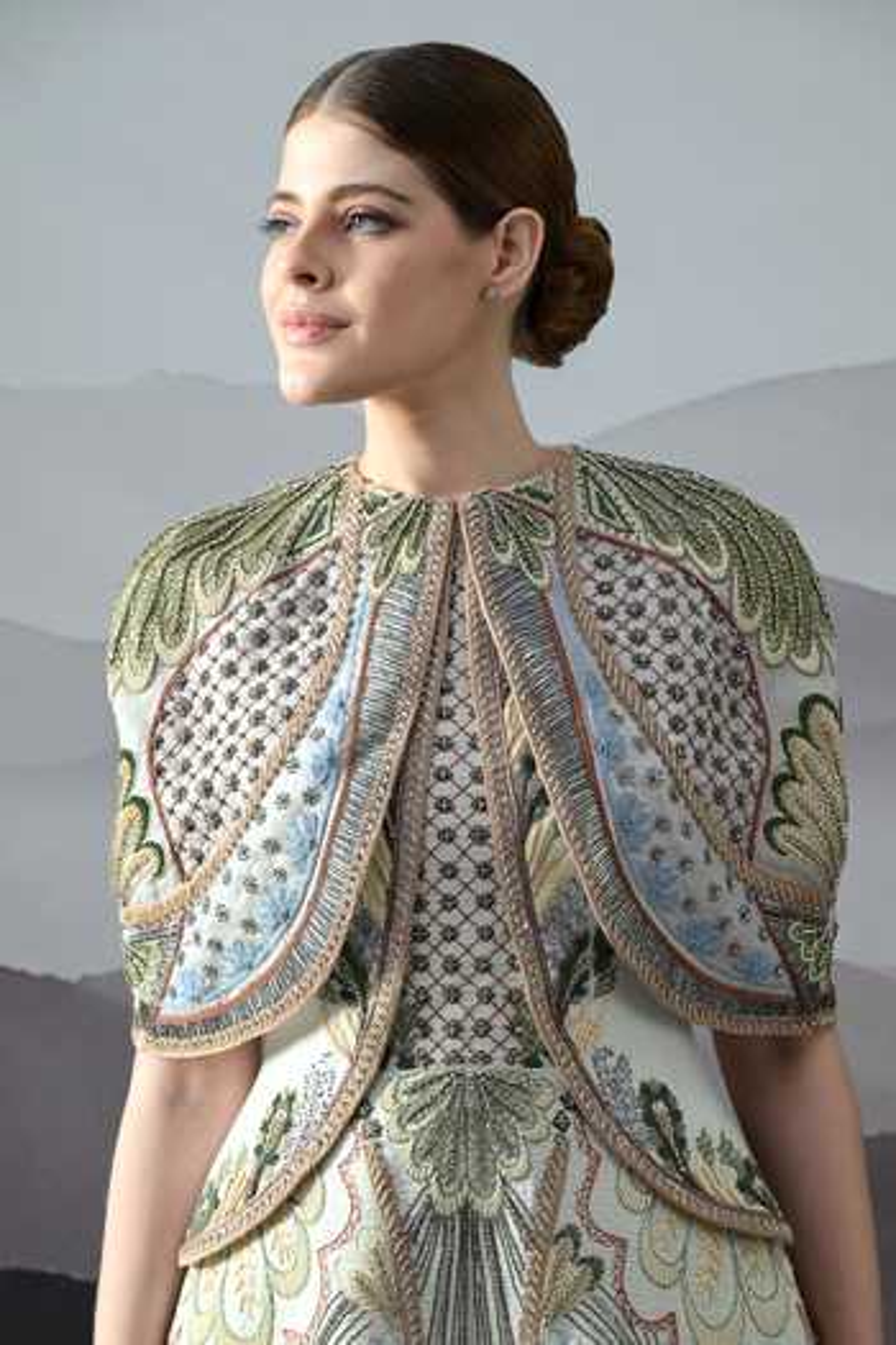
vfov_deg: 21.5
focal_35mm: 95
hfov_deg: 14.4
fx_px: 3546
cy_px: 672
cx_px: 448
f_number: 8
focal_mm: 95
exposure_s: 1/160
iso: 250
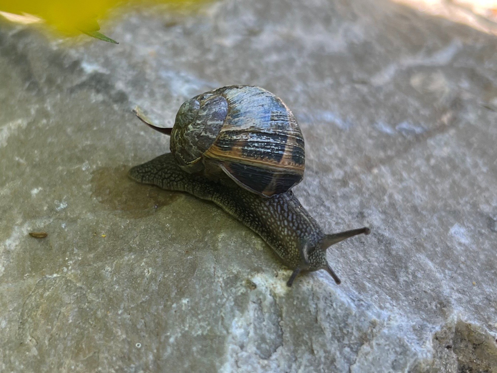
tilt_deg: -45.5
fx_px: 373
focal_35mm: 26
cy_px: 186
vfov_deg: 53.1
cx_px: 248
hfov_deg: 67.3
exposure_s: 1/266
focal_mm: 5.1
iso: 50
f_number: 1.6
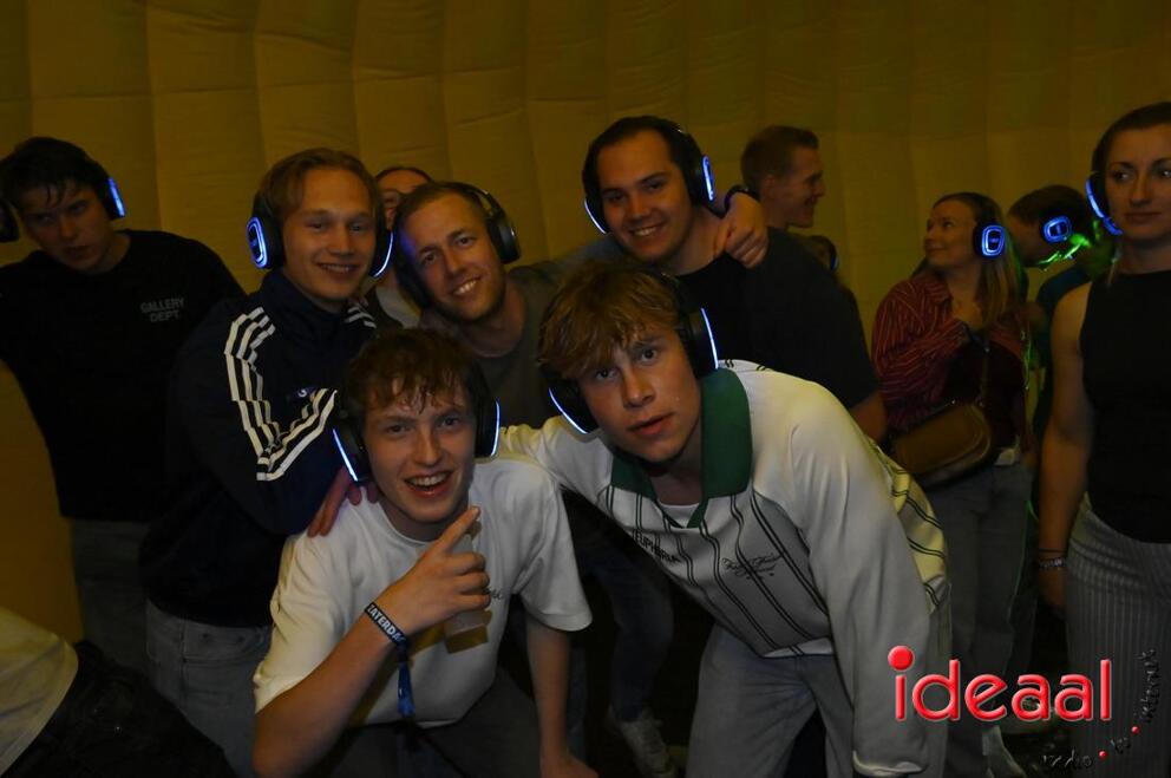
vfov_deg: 42.2
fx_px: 1007
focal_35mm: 31
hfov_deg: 60.3
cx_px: 586
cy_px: 389
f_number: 13
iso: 8000
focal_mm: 31
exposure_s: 1/60
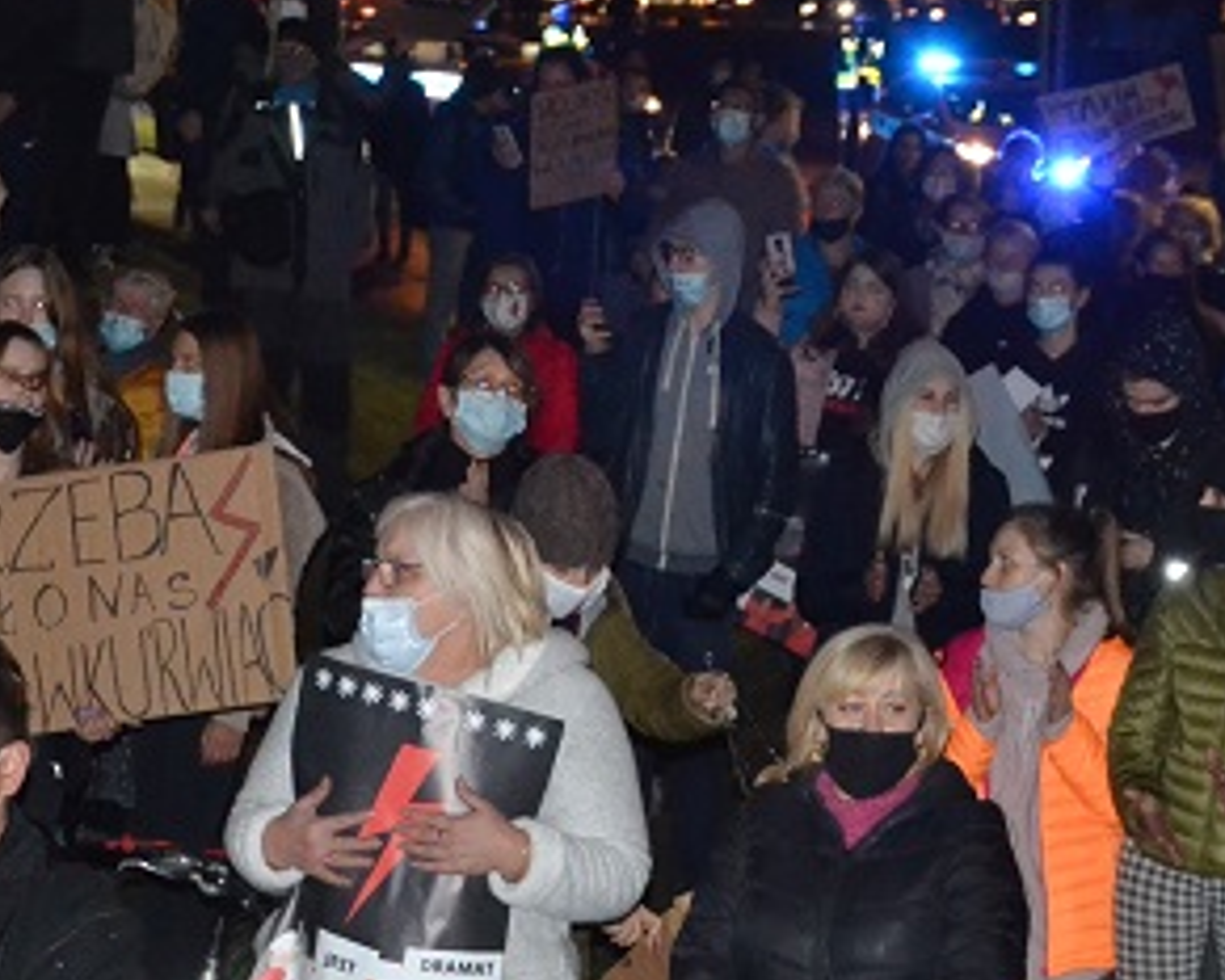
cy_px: 187
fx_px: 6321
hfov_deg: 11.1
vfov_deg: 8.9
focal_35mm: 174
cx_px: 863
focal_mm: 45
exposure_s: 1/60
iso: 3200
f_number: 4.8
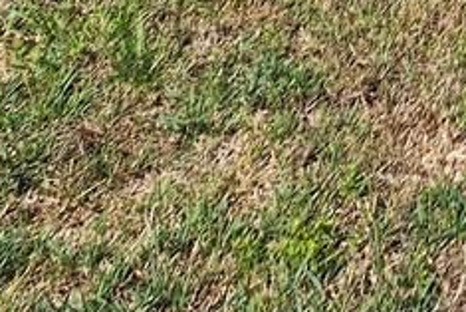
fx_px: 1192
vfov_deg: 10.4
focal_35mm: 92
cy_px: -634
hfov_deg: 16.7
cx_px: 928
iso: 50
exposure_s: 1/3464
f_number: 2.2
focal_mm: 2.2
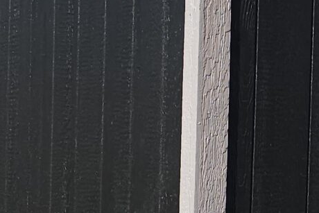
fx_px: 1179
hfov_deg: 14.4
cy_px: 171
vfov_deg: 10.3
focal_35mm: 133
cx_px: 476
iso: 10
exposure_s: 1/271
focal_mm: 6.3
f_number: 1.7
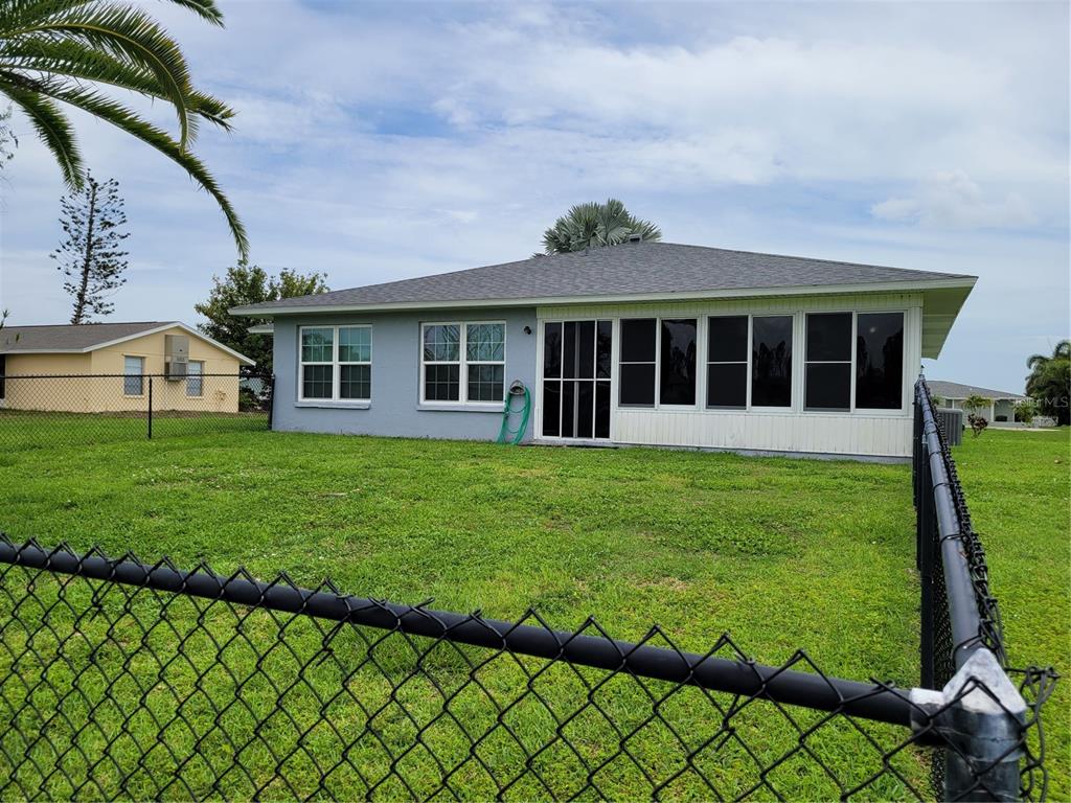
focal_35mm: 26
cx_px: 536
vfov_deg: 53.1
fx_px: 804
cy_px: 402
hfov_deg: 67.3
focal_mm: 5.4
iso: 40
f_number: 1.8
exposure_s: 1/3084
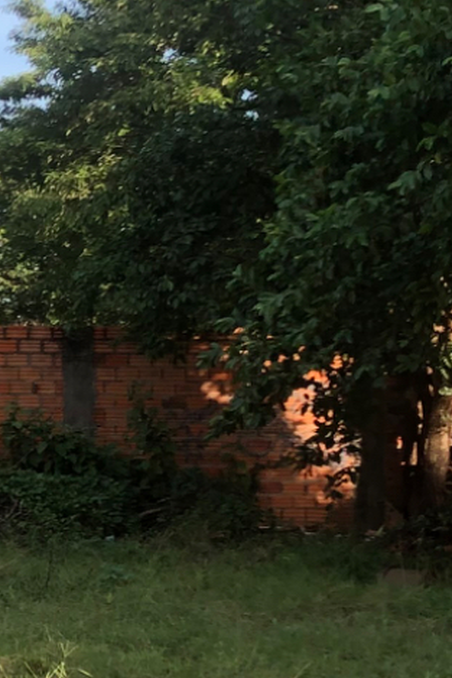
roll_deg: -1.7
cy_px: 430
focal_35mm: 127
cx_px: -495
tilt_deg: +0.2
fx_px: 2393
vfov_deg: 16.1
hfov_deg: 9.9
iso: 20
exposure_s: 1/322
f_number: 1.8
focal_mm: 3.99
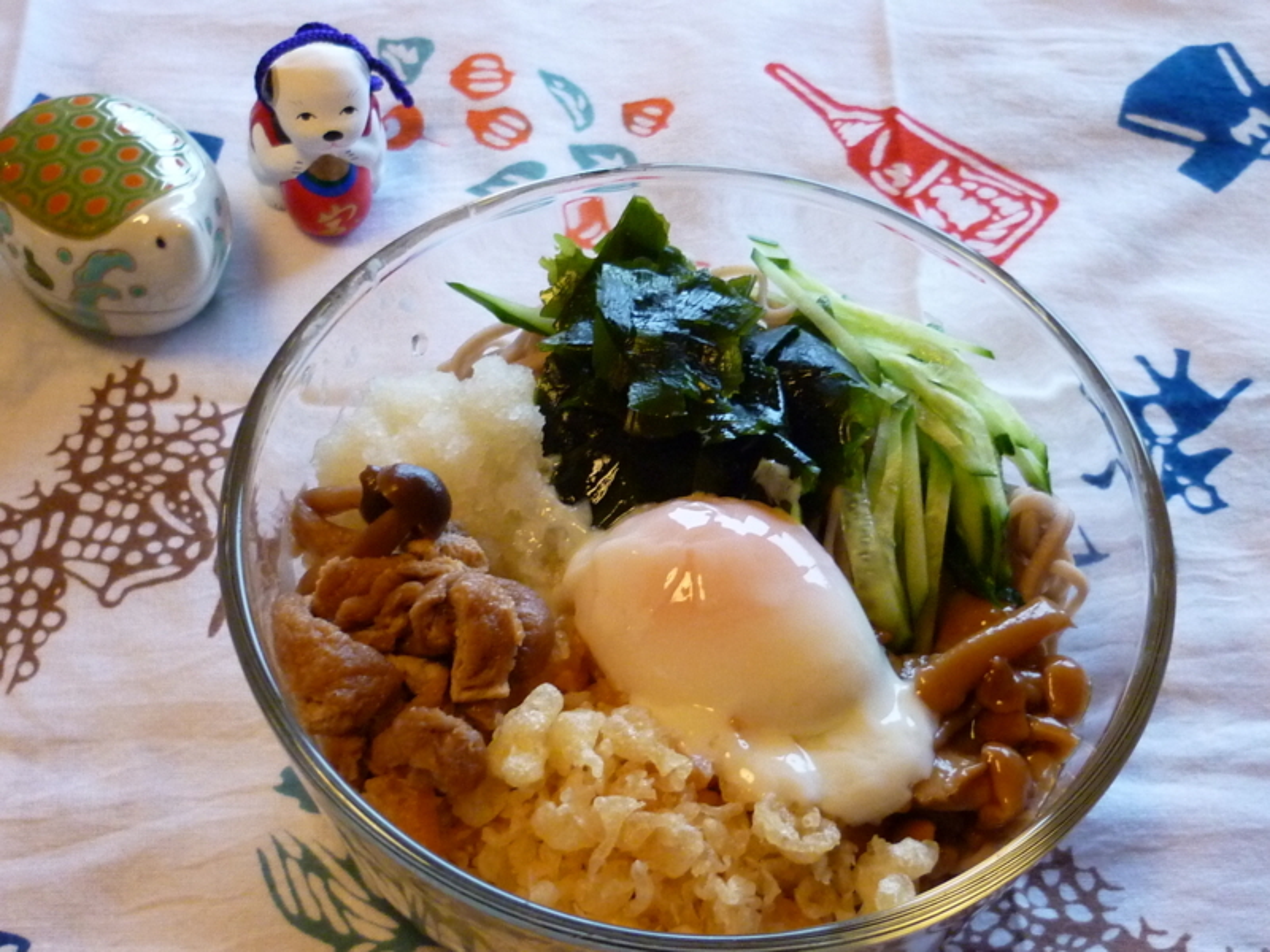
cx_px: 635
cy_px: 476
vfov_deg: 26.6
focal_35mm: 55
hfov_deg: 34.9
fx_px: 2018
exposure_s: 1/25
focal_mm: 6.4
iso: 400
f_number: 3
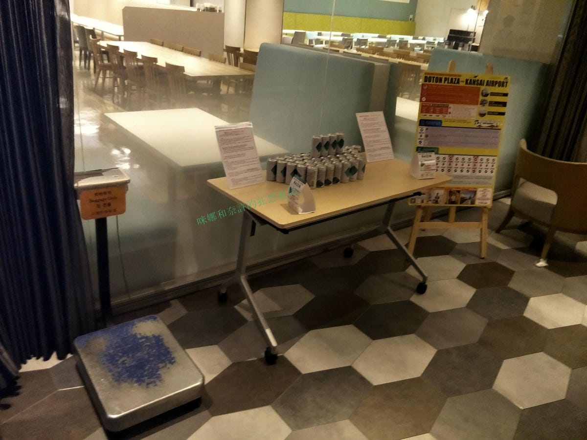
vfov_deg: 56.8
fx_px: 407
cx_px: 294
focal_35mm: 24
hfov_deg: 71.6
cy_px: 220
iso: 294
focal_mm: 4.1
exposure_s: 1/33
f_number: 1.7
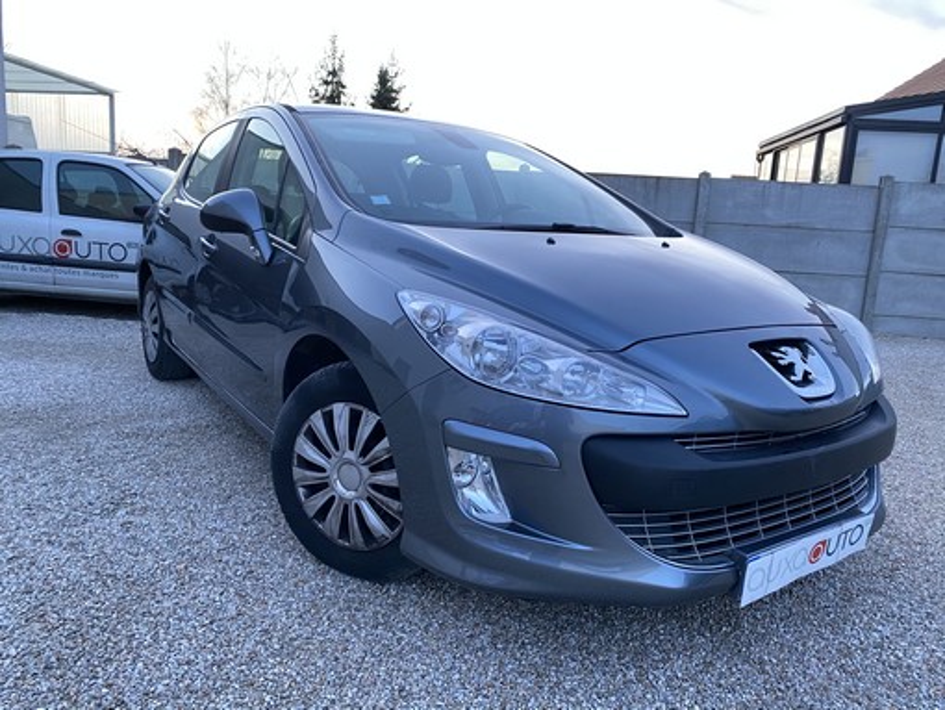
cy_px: 355
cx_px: 472
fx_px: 710
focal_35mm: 26
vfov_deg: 53.1
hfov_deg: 67.3
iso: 320
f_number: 1.8
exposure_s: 1/60
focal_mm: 4.25
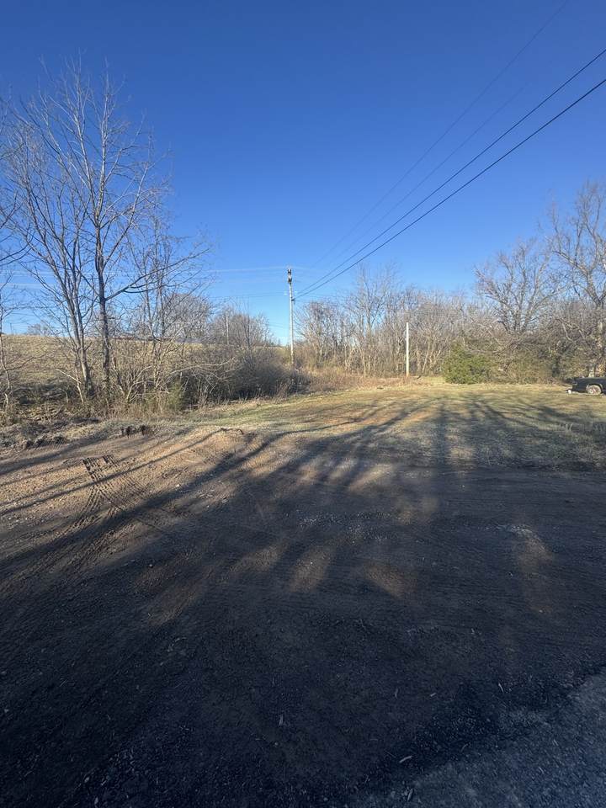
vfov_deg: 102.1
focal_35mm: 14
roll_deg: +1.5
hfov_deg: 85.7
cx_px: 303
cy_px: 404
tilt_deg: -8.2
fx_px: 327
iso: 40
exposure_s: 1/993
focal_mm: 2.22
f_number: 2.2
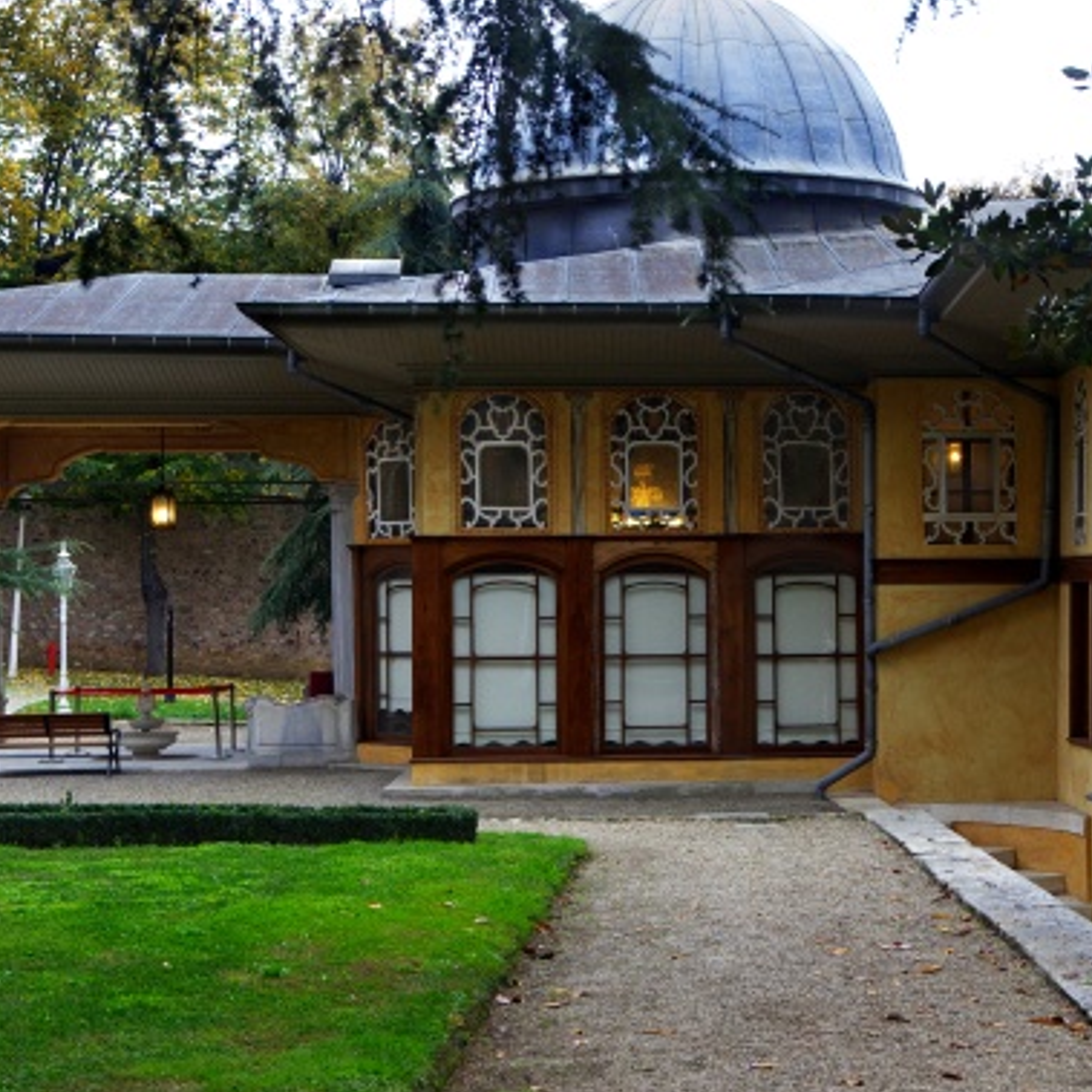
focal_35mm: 63
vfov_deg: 27.3
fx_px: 2248
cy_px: 498
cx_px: 700
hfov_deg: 27.2
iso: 800
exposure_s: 1/100
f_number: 5
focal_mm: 26
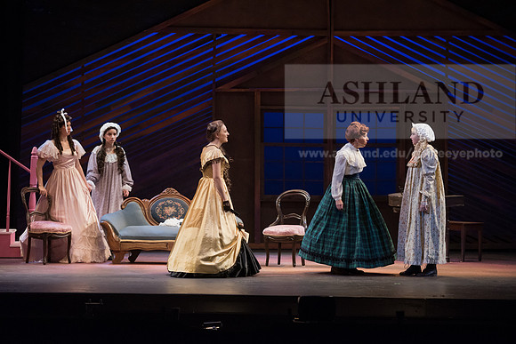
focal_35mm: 120
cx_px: 258
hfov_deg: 17.1
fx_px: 1720
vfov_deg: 11.4
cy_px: 172
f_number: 3.5
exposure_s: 1/400
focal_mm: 120
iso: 3200
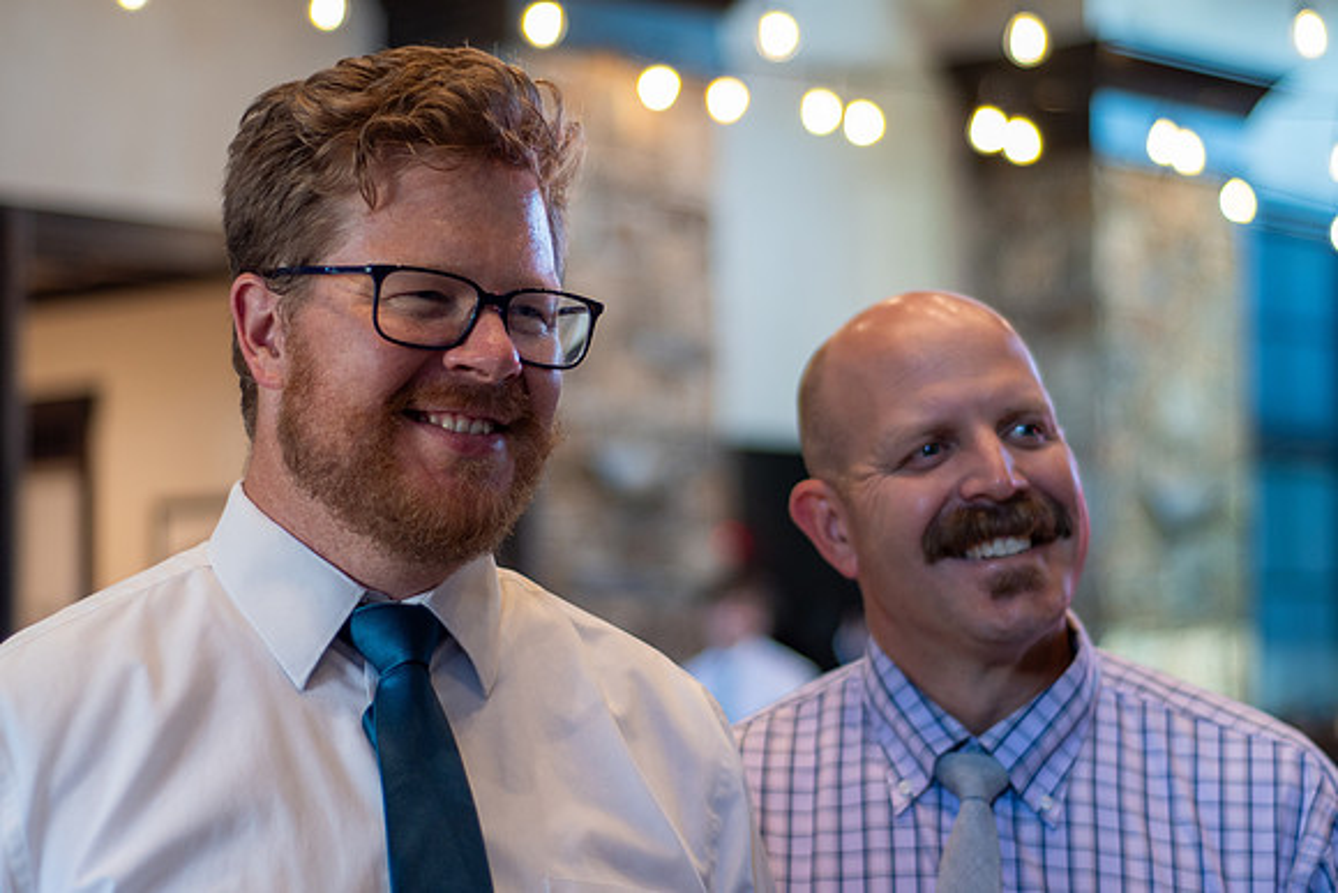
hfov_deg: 27.0
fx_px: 2788
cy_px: 446
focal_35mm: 75
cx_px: 669
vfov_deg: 18.2
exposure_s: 1/80
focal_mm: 50
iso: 280
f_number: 1.8
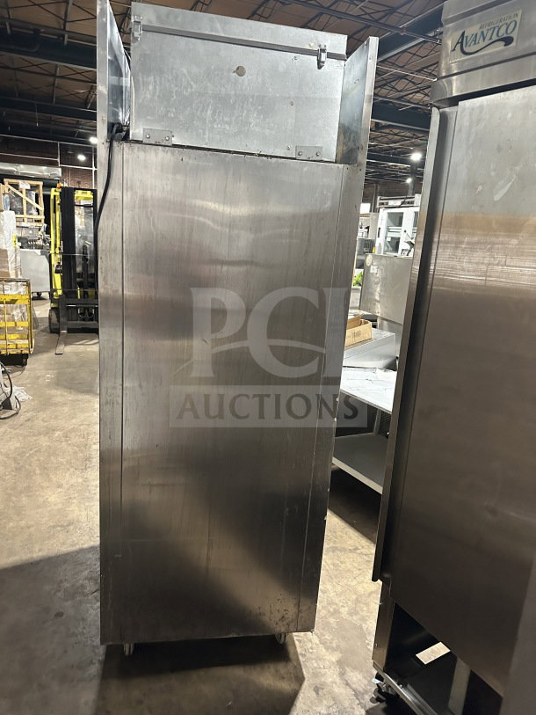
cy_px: 358
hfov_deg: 56.8
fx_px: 495
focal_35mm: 24
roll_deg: -6.3
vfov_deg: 71.6
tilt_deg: -9.5
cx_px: 268
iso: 800
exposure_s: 1/60
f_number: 1.78
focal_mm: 6.86
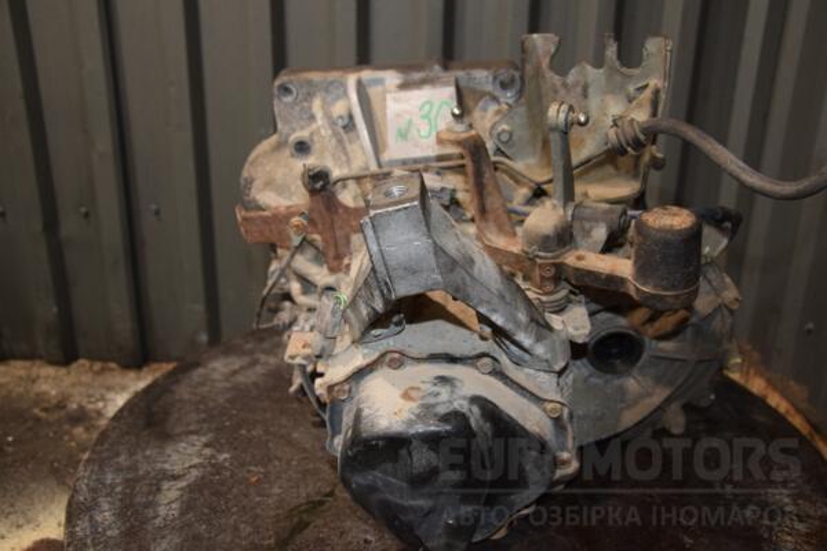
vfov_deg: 40.0
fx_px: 758
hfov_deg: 57.2
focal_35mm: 33
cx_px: 414
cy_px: 276
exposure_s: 1/60
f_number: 5
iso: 800
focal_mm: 22
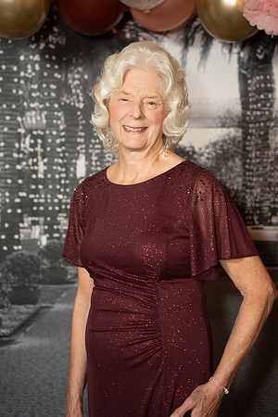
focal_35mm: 70
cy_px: 208
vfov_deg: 28.8
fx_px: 811
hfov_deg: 19.5
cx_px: 139
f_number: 2.8
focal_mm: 70
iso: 1000
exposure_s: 1/160
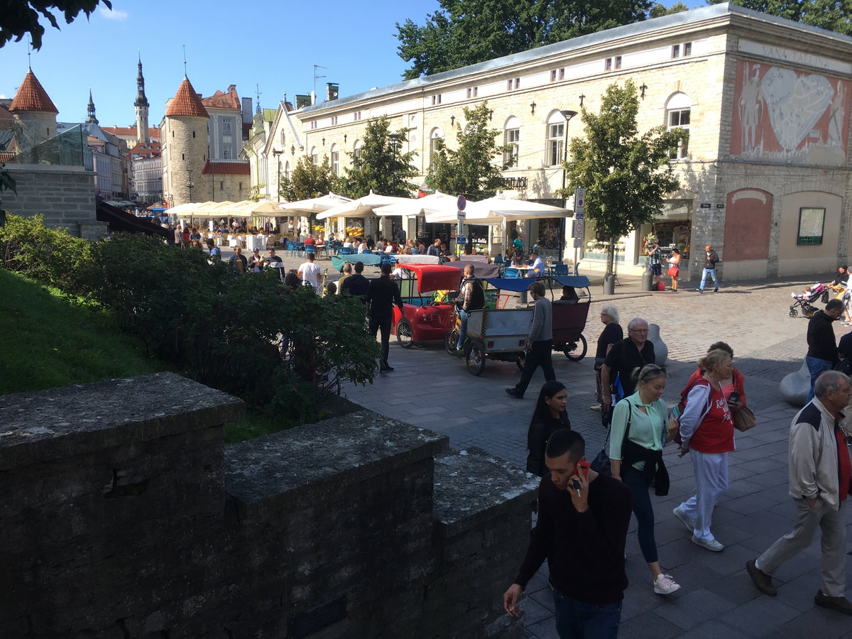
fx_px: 714
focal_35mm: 29
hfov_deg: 61.7
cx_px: 426
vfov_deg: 48.2
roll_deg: -2.1
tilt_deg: -6.7
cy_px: 320
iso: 25
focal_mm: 4.15
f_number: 2.2
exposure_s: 1/625
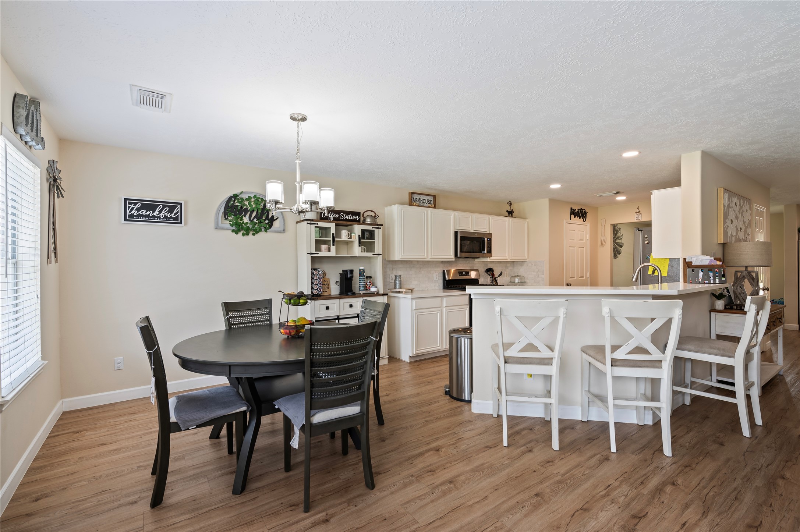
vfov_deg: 73.7
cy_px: 266
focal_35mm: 16
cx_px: 400
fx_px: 355
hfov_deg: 96.8
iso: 125
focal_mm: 16
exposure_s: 1/5
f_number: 6.3
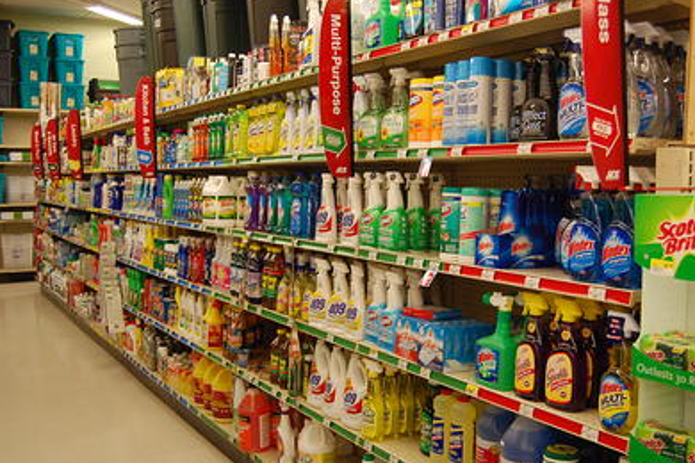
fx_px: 803
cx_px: 367
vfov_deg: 32.2
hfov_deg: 46.8
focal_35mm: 42
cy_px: 227
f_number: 3.8
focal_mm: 23
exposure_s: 1/50
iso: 400
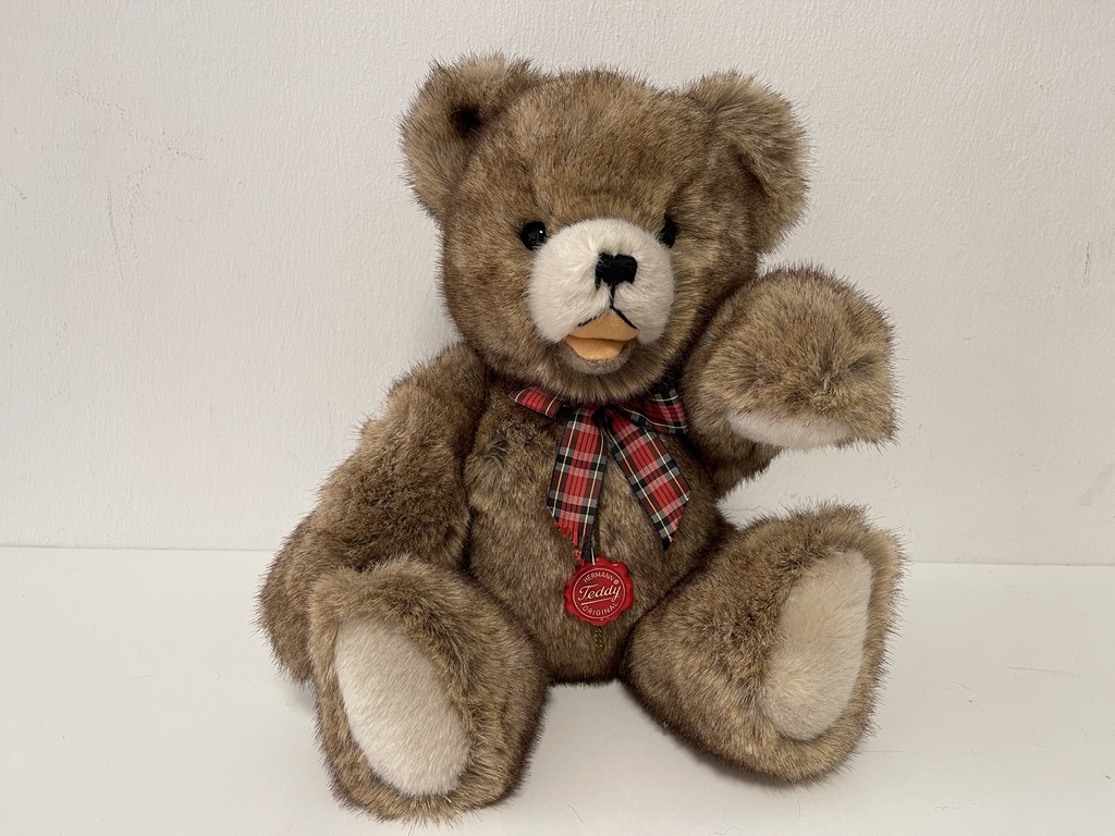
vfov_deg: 54.9
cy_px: 418
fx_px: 805
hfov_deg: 69.4
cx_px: 558
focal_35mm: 25
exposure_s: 1/50
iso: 64
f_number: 1.6
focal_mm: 5.1
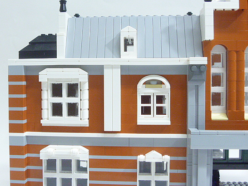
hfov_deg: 45.6
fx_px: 294
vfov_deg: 35.1
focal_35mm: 41
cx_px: 108
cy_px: 85
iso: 400
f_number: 3.5
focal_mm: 6.3
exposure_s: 1/13
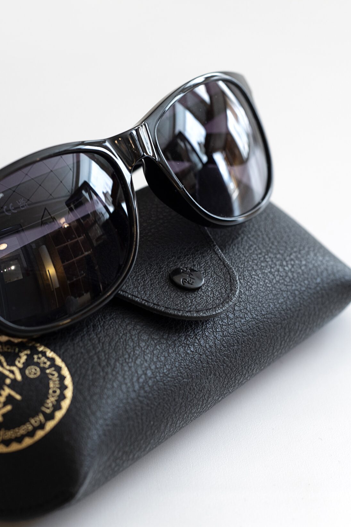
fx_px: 1142
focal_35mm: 78
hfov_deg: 17.4
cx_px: 119
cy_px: 250
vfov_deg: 26.0
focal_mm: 50
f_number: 5.6
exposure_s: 1/40
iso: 400
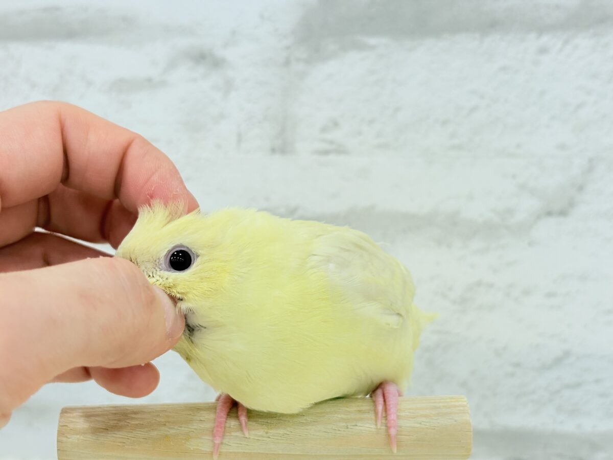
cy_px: 230
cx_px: 306
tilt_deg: -8.6
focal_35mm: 52
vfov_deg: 28.0
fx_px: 921
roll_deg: +2.0
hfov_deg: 36.8
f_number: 1.6
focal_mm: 5.96
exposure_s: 1/100
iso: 64
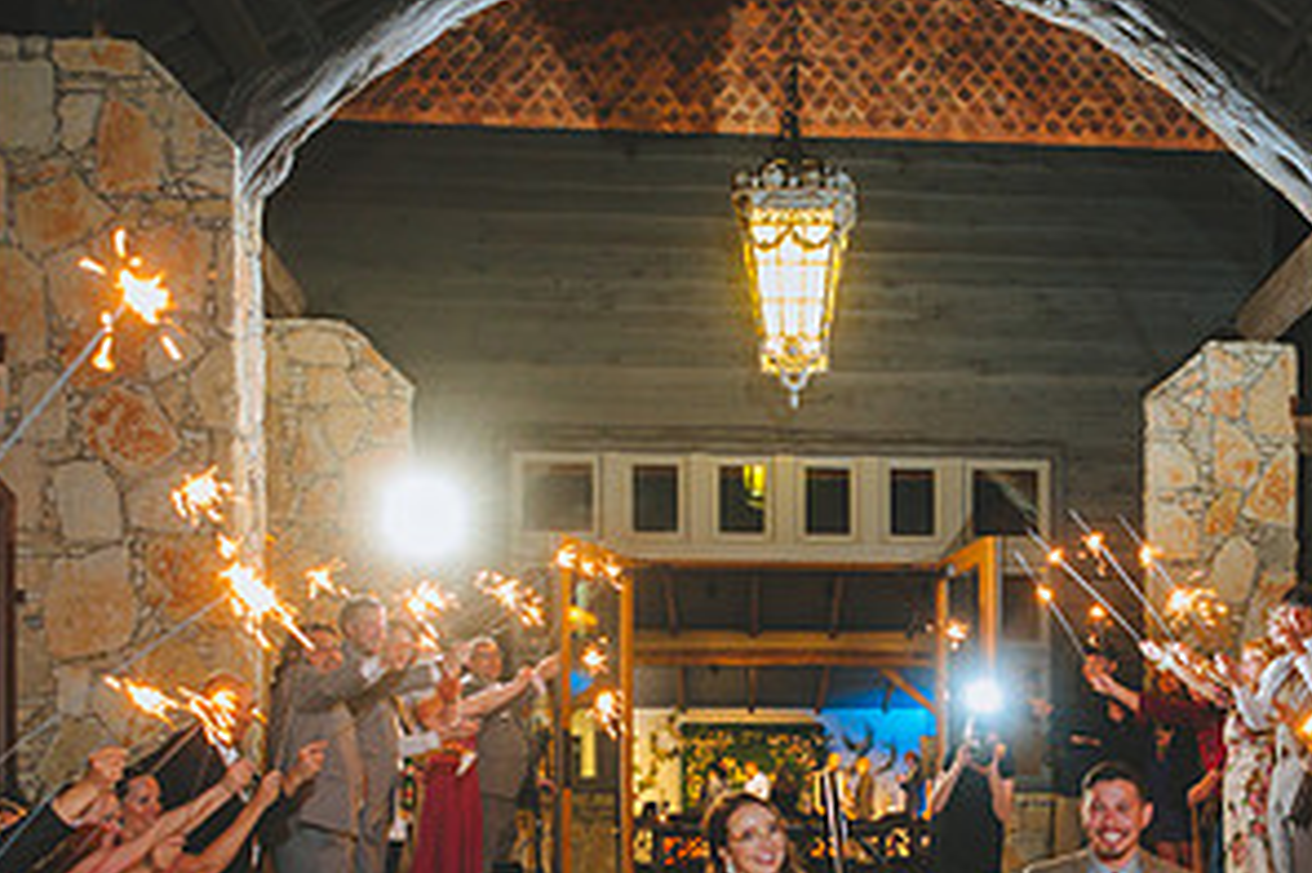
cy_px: 851
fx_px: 1712
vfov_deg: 27.2
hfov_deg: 41.2
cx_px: 913
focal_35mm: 47
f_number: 2.8
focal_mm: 24
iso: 2500
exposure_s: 1/50
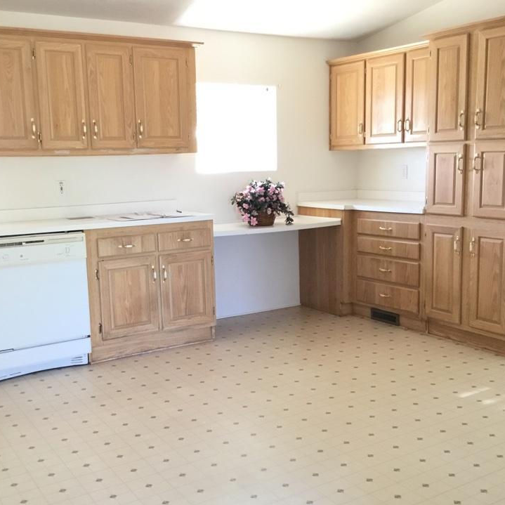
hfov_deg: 42.8
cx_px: 228
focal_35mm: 39
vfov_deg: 42.8
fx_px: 644
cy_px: 258
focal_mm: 3.3
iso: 160
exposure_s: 1/30
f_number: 2.4
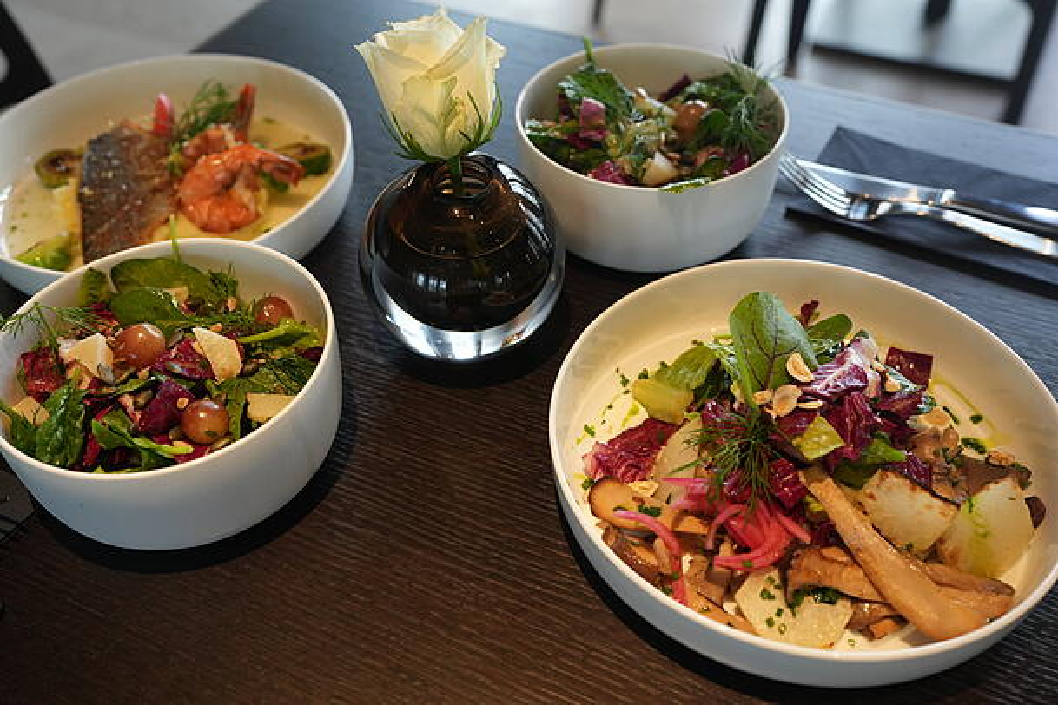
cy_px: 352
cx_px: 529
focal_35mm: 35
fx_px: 1029
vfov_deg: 37.9
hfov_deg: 54.4
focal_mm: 35
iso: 1600
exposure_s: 1/160
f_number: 4
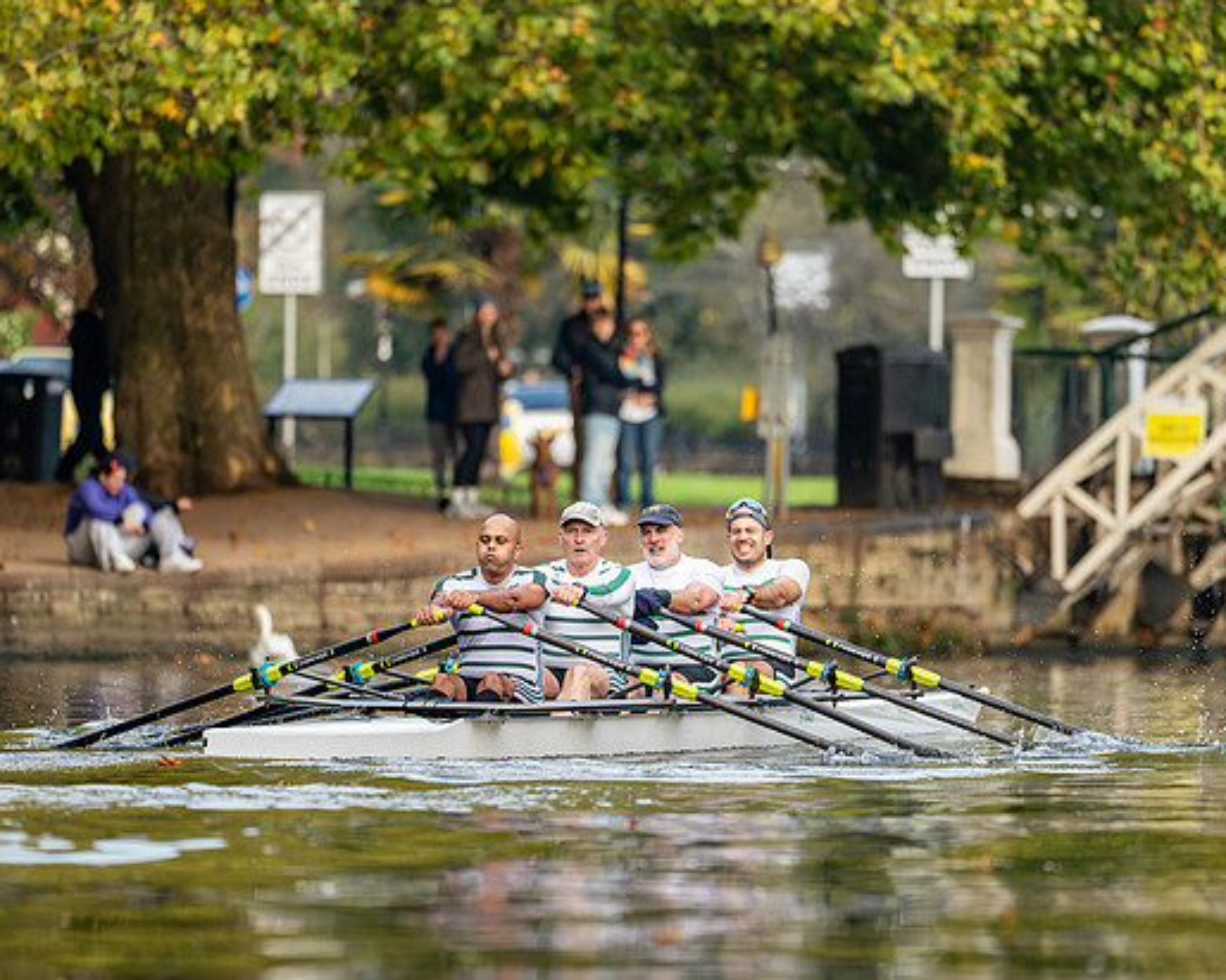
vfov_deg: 3.2
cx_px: 592
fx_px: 17308
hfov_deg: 4.1
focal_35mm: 477
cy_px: 491
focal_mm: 400
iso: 3200
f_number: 4.5
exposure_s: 1/2500
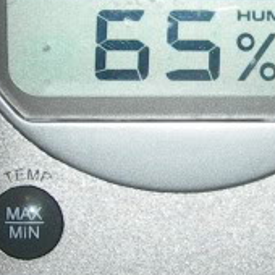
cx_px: 273
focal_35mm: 202
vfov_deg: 8.7
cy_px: 79
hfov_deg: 8.6
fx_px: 1816
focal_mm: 7.8
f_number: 2.8
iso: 50
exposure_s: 1/60
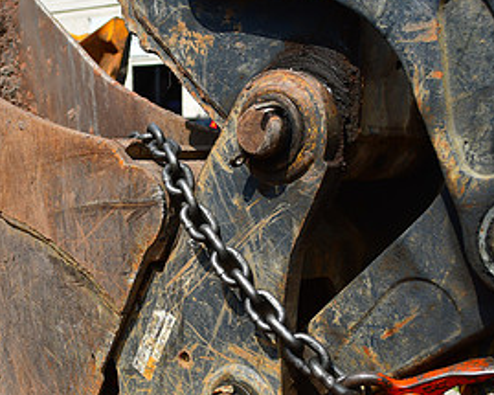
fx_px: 1067
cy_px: 240
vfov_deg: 20.9
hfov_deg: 26.0
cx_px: 200
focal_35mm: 73
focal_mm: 24
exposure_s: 1/1600
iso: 200
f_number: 5
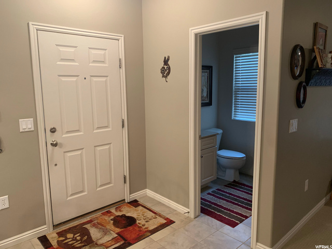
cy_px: 124
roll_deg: -0.5
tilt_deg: -6.8
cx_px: 166
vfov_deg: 53.1
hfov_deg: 67.3
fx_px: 249
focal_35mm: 26
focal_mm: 4.25
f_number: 1.8
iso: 160
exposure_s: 1/60
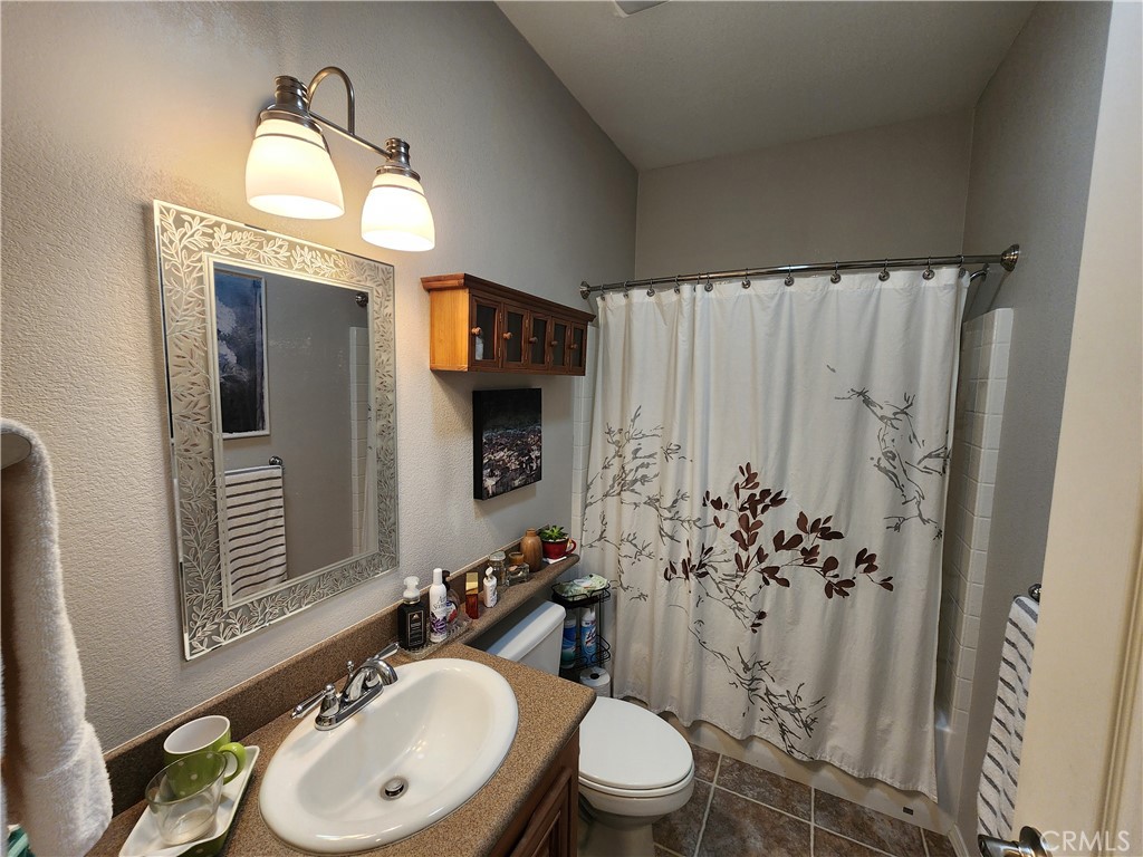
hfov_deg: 106.2
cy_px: 428
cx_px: 572
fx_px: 429
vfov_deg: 89.9
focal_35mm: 13
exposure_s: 1/60
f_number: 2.2
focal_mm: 2.2
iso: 160
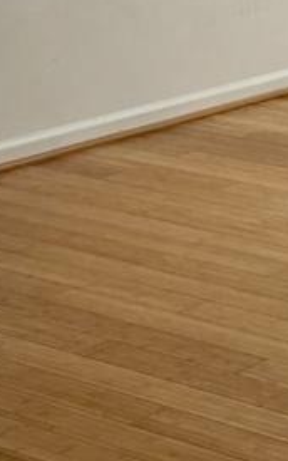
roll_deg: -1.1
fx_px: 1669
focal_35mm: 133
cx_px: 551
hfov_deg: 9.3
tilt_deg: -12.4
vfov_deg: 15.6
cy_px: 106
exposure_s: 1/60
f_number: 1.78
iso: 320
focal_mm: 6.76
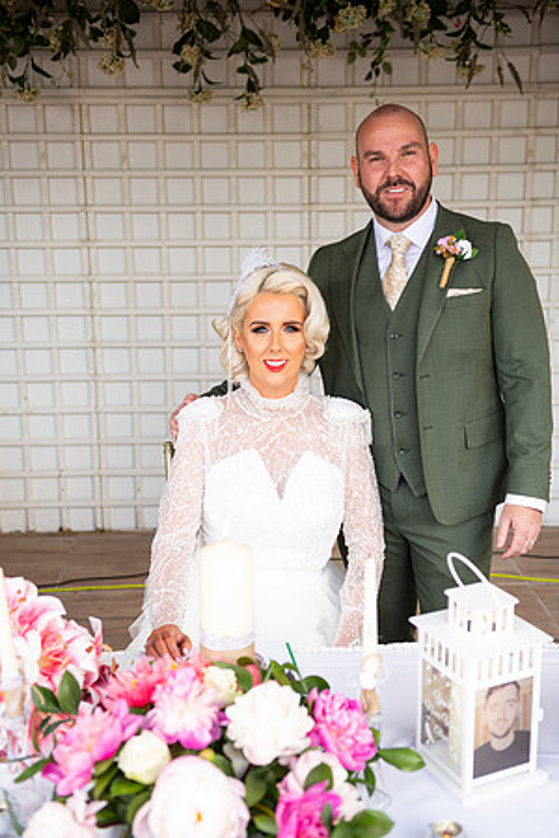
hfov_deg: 28.1
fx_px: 1118
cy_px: 419
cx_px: 280
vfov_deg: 41.1
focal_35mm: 48
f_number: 3.5
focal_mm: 48
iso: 200
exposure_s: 1/160
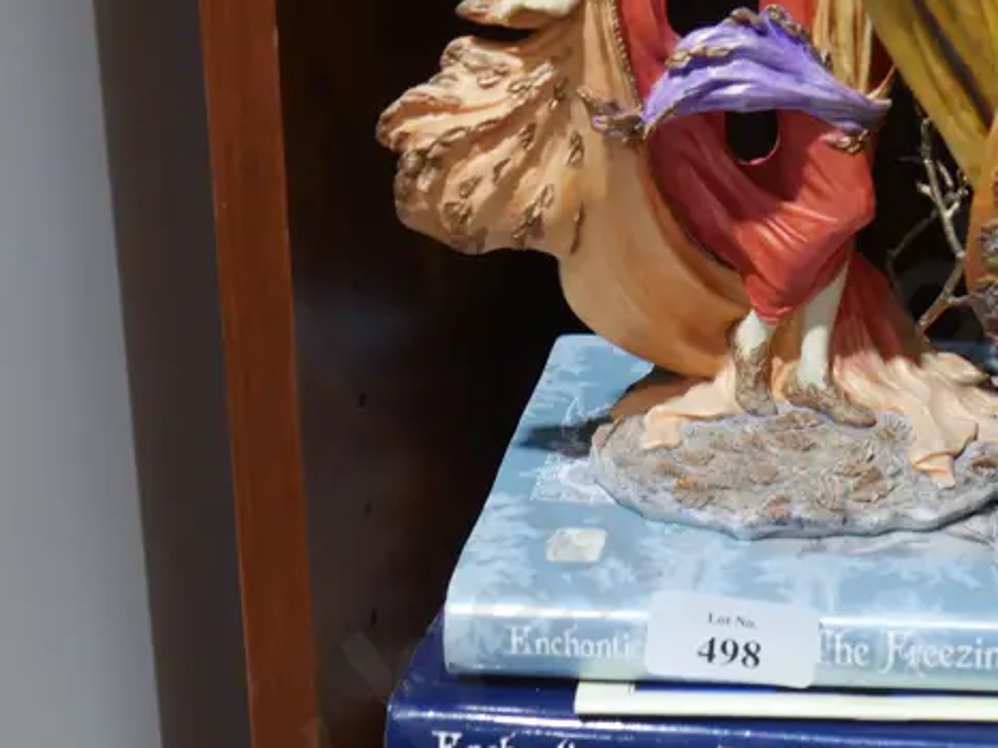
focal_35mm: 79
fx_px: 2277
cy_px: 364
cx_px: 861
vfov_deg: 18.7
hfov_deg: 24.2
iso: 500
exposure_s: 1/60
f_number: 4
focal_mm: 18
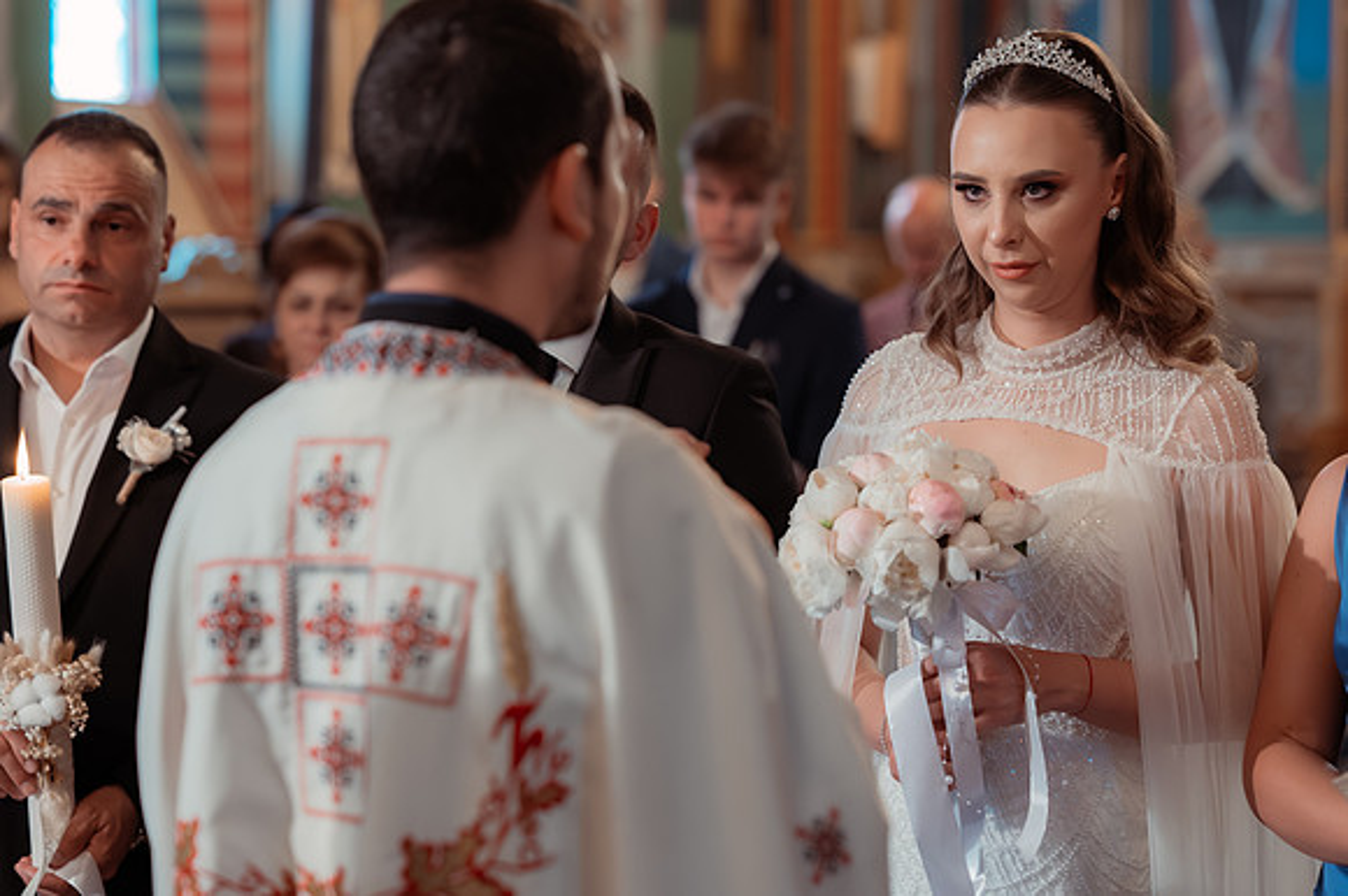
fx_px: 3383
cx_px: 717
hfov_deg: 22.5
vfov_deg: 15.1
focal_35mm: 90
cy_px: 419
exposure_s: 1/250
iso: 3200
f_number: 2.8
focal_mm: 85
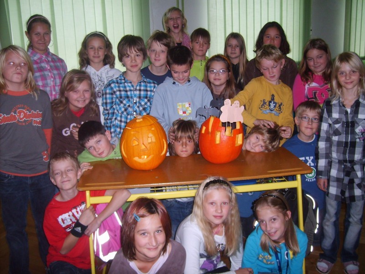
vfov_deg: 40.7
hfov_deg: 52.6
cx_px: 182
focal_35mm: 35
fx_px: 369
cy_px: 137
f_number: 2.8
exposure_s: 1/45
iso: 100
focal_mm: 5.8
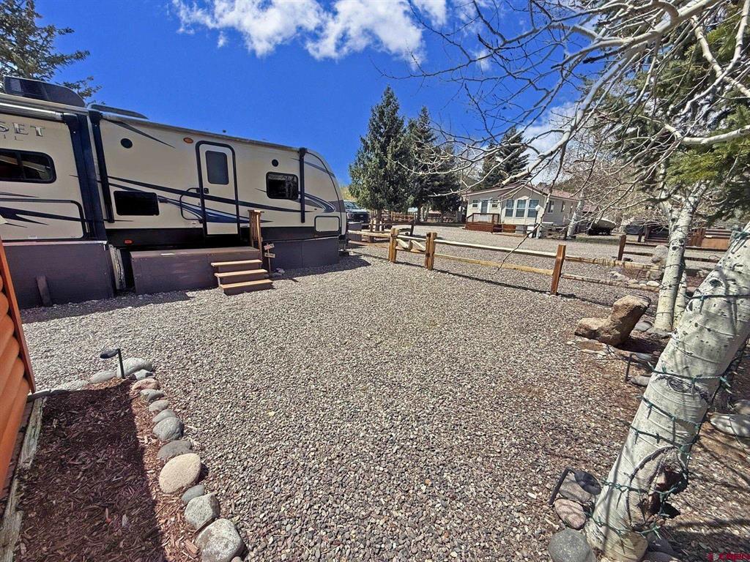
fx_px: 303
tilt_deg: -13.1
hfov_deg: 102.1
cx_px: 375
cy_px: 281
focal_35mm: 14
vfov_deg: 85.7
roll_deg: -1.7
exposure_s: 1/2165
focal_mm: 2.22
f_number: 2.2
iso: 50
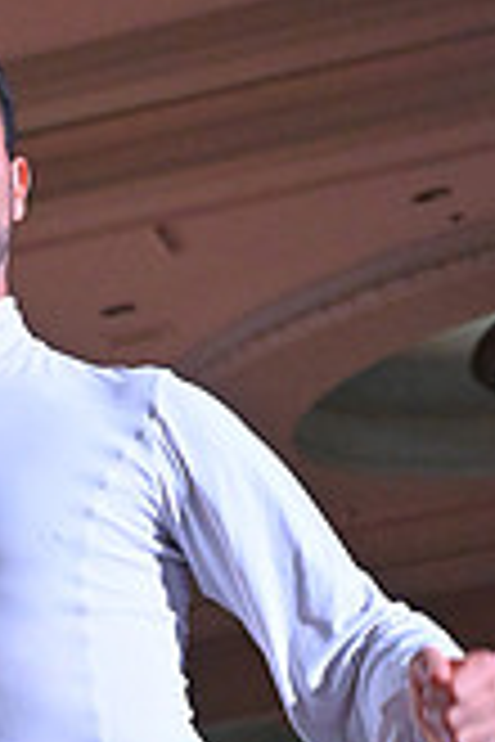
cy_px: 998
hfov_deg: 9.7
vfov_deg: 13.9
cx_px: -2
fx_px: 2908
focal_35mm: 141
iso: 6400
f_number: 5.6
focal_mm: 40
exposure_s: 1/400
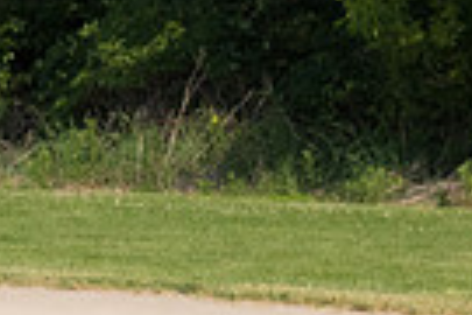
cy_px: 276
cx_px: -507
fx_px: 5244
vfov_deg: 3.4
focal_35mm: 400
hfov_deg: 5.1
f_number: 6.3
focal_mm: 62
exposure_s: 1/3200
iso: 640
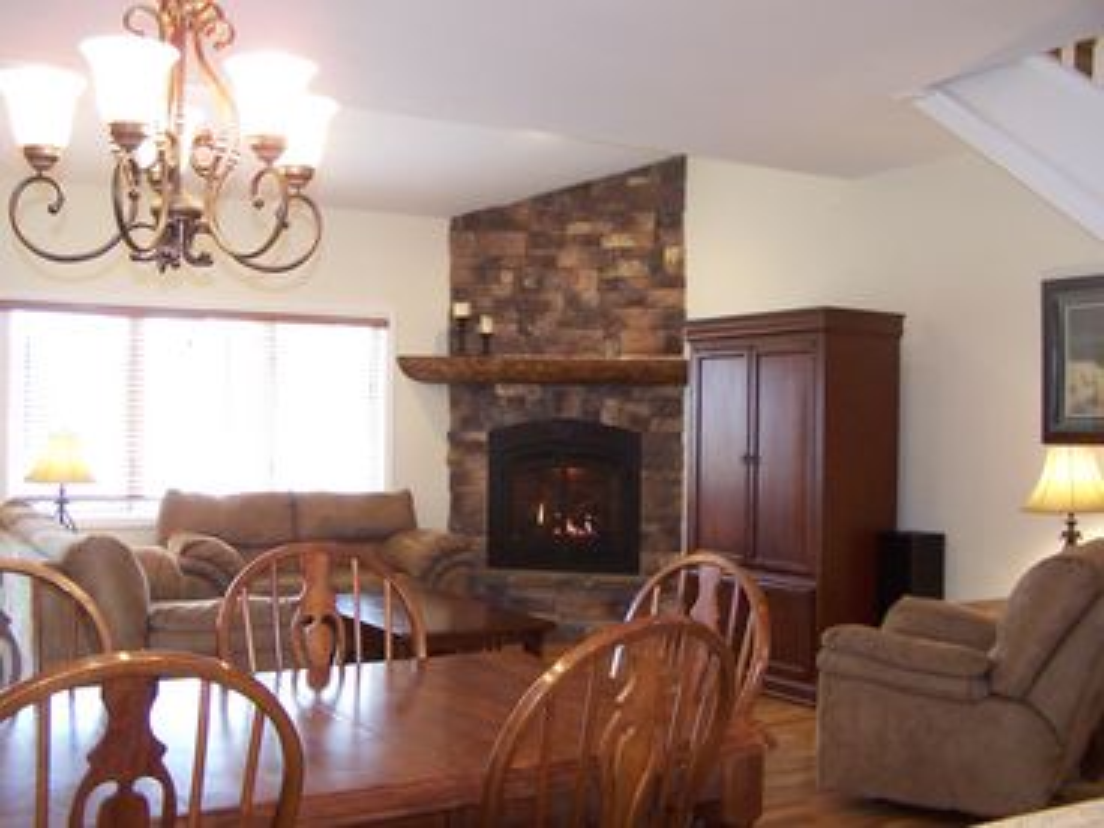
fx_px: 1212
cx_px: 552
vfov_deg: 37.7
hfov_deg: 49.0
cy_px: 414
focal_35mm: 38
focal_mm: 6.3
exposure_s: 1/8
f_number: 2.8
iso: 140
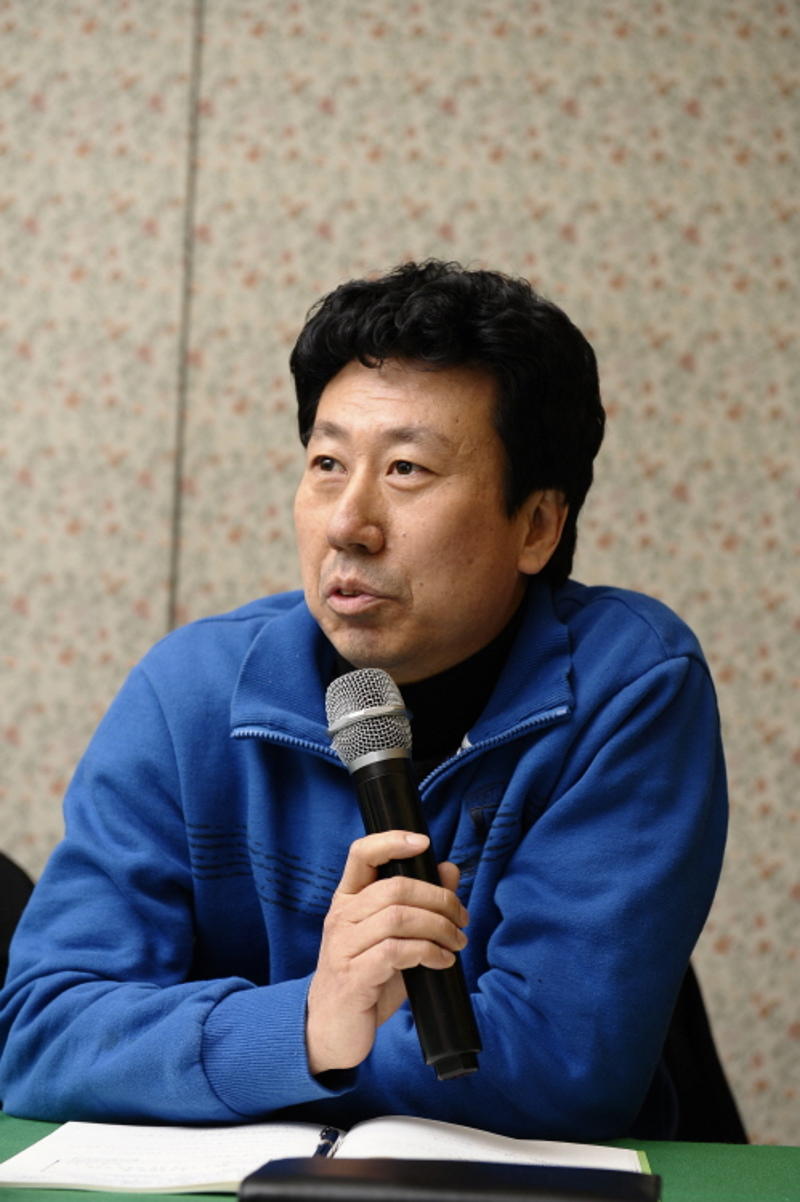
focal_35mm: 70
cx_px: 400
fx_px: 2336
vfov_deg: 28.9
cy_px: 601
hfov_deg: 19.4
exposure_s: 1/160
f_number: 5
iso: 800
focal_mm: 70
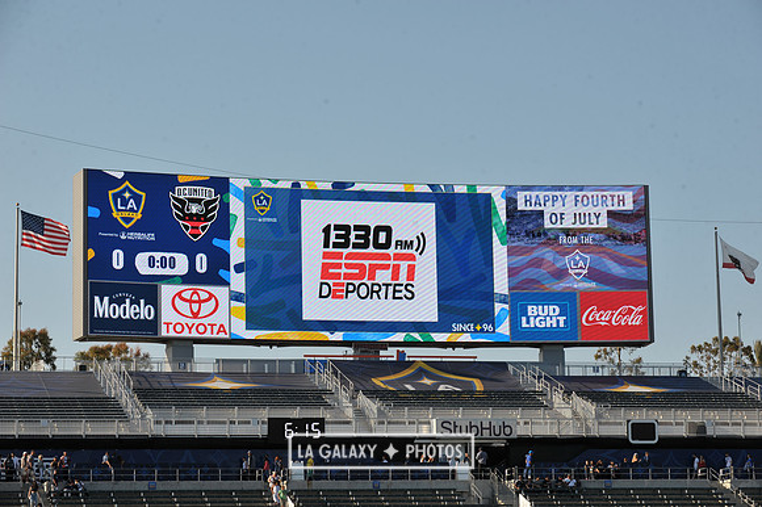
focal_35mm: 105
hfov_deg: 19.5
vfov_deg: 13.0
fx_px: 2221
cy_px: 254
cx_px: 381
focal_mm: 105
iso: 200
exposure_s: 1/400
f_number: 10
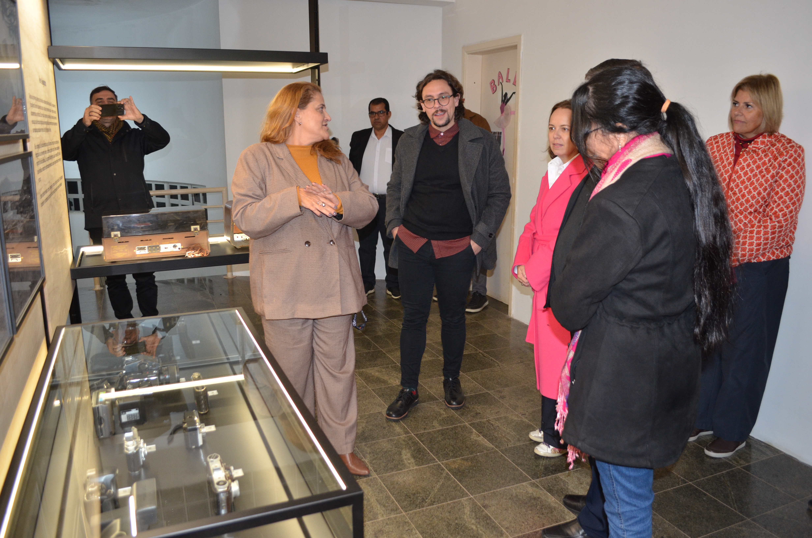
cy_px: 269
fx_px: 608
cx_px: 406
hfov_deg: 67.5
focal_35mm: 27
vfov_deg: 47.7
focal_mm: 18
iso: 800
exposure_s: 1/60
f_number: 3.5
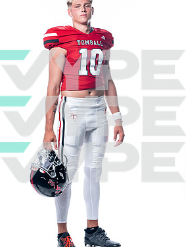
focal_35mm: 101
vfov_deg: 19.4
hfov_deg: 14.7
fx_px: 723
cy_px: 117
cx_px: 89
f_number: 5.6
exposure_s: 1/250
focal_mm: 88
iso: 100
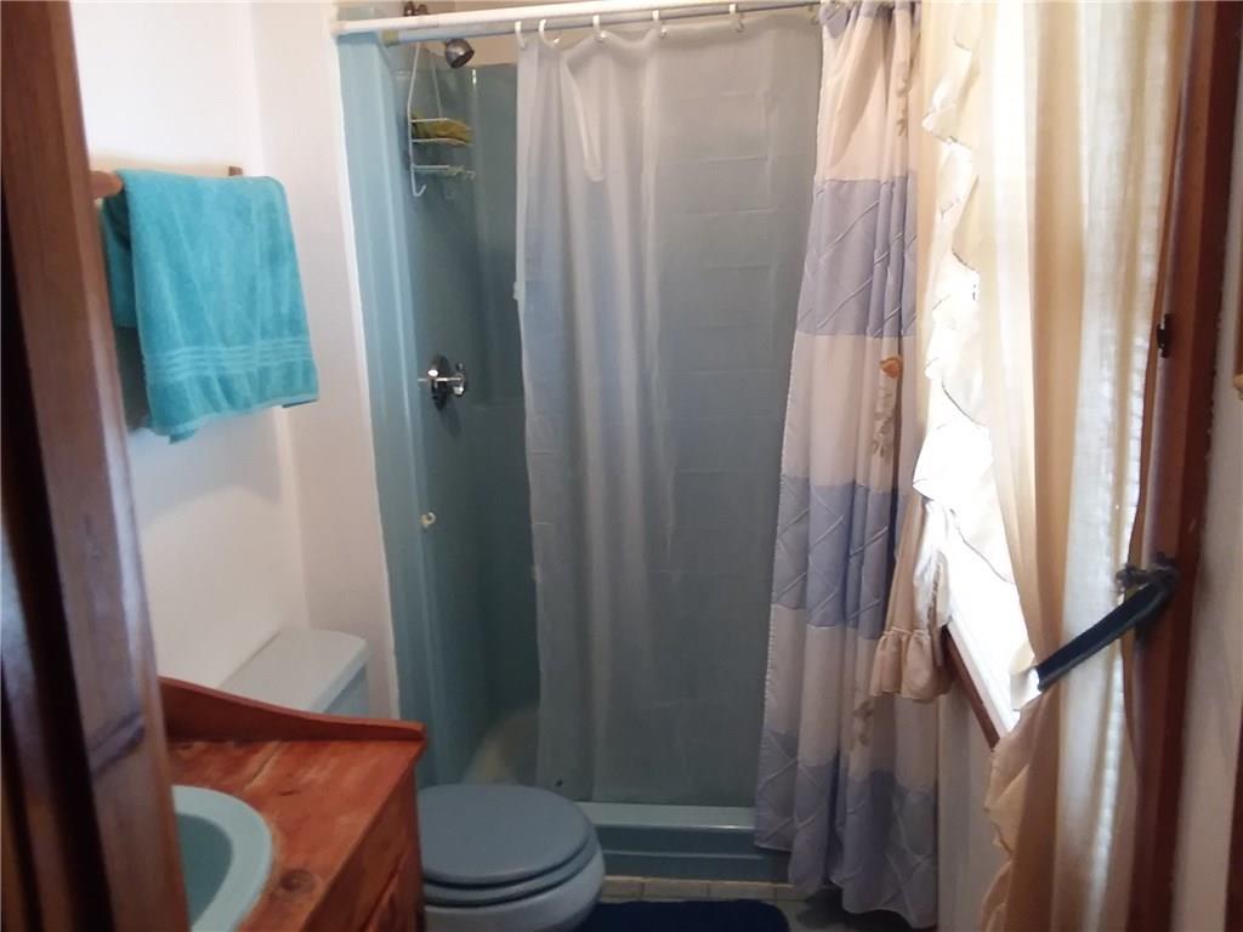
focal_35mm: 29
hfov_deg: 61.7
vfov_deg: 48.2
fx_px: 1041
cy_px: 466
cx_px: 622
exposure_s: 1/30
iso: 125
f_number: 1.9
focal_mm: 2.47
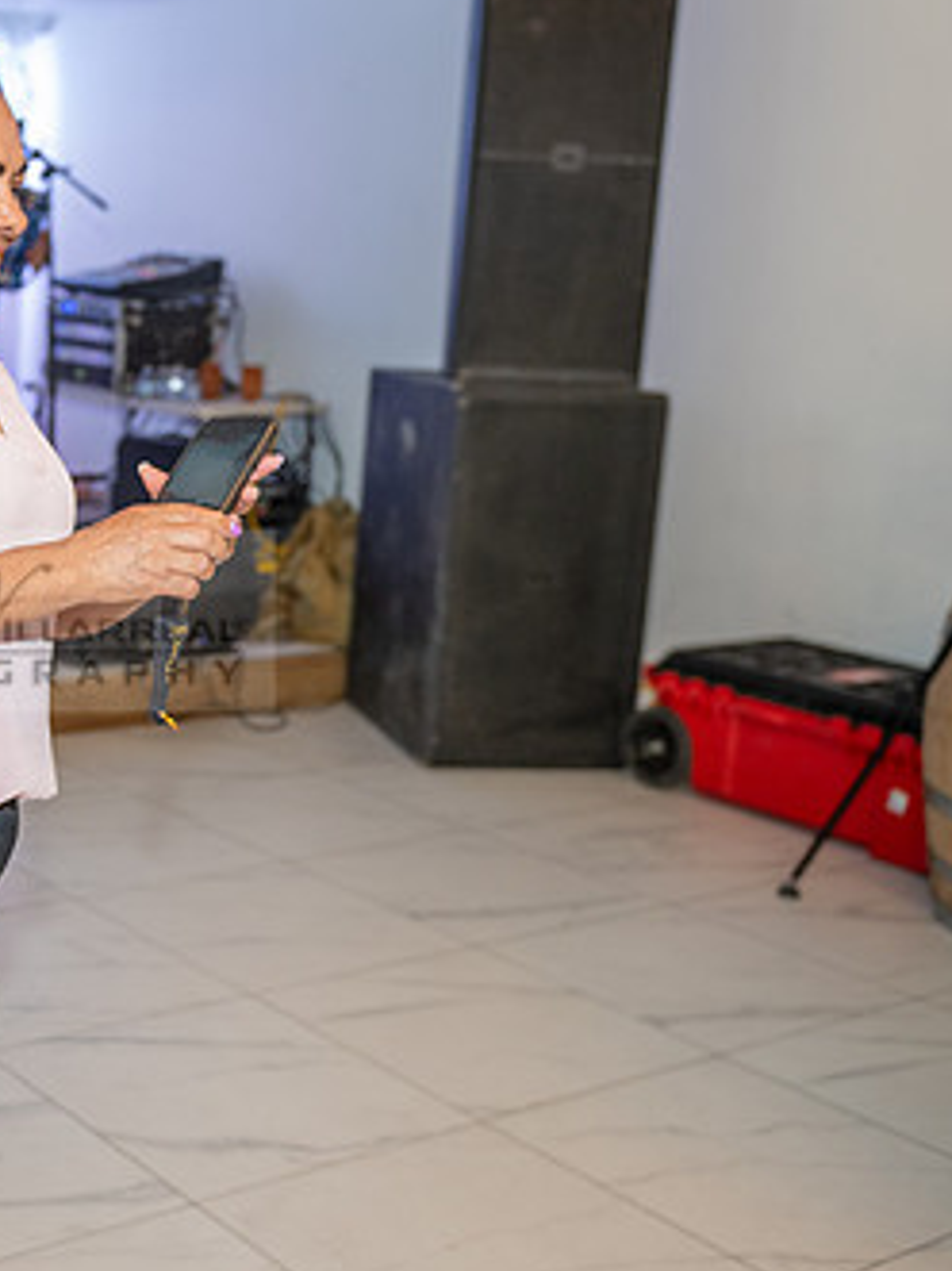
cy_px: 620
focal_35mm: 54
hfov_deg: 25.4
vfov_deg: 35.6
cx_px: -50
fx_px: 1981
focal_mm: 32
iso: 800
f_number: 3.2
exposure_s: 1/160
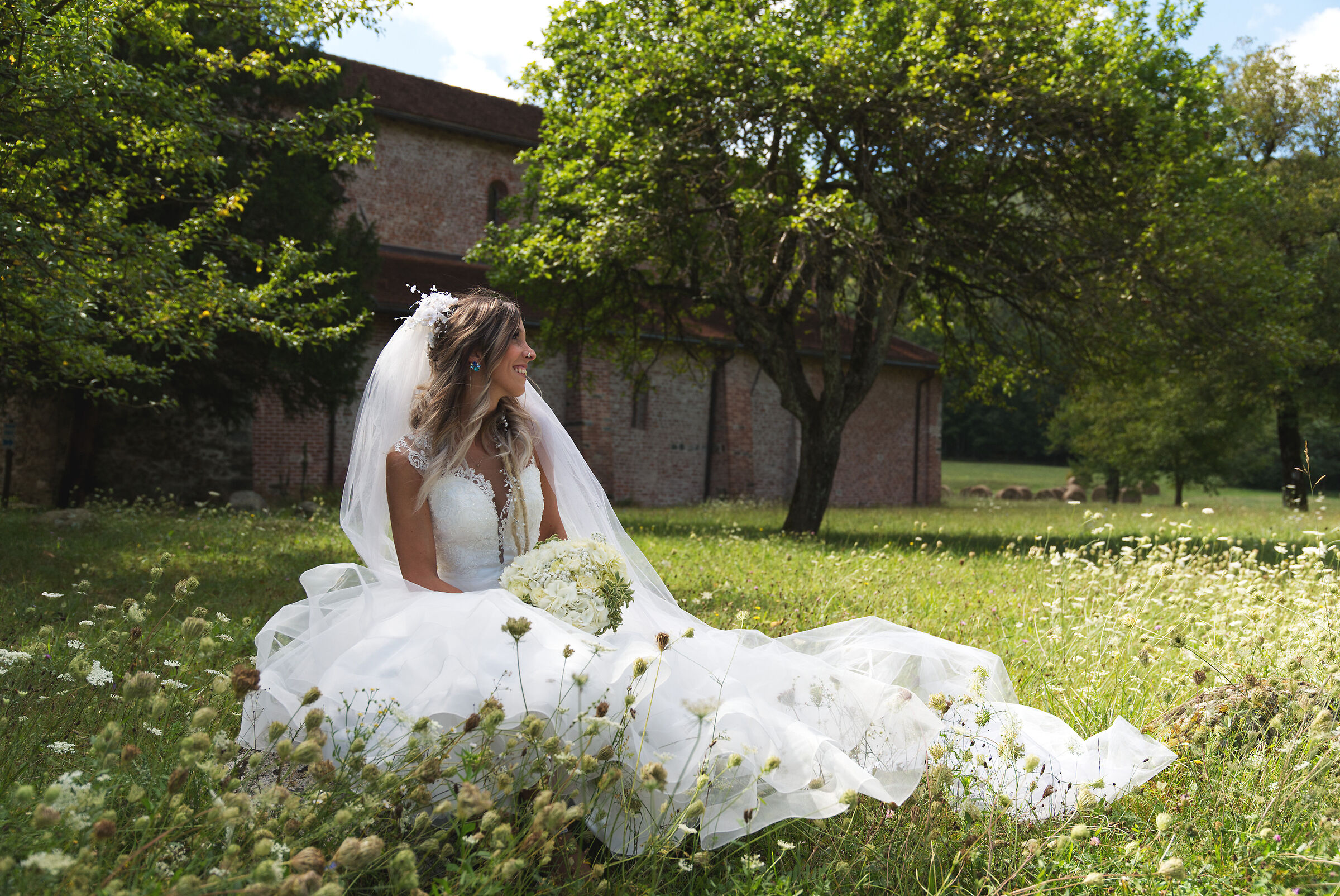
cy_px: 448
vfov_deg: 31.9
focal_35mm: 42
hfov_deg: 46.4
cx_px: 670
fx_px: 1564
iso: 400
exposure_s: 1/2000
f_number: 5
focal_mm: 42
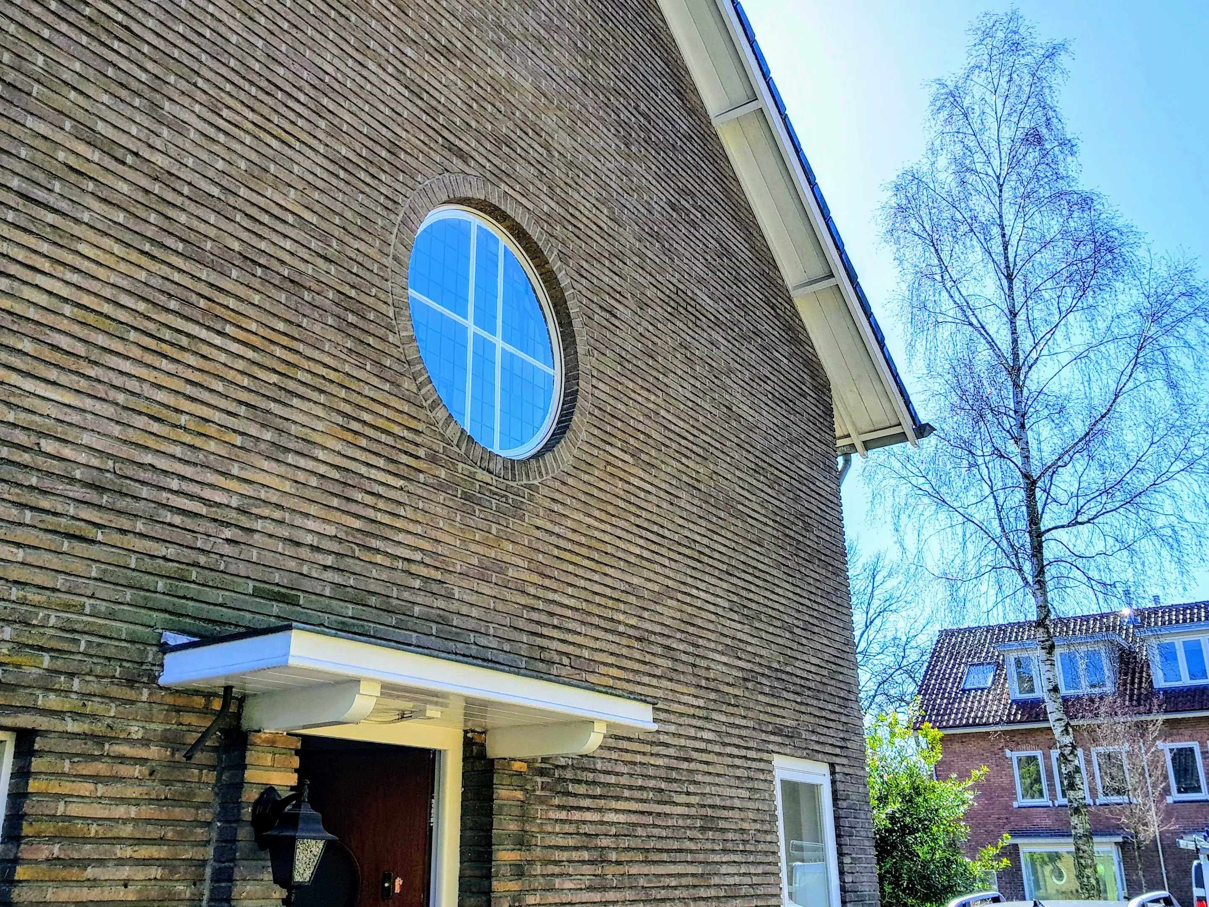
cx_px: 604
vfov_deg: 53.1
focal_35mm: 26
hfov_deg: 67.3
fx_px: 908
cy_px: 454
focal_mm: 4.2
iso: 40
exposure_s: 1/1724
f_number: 1.7
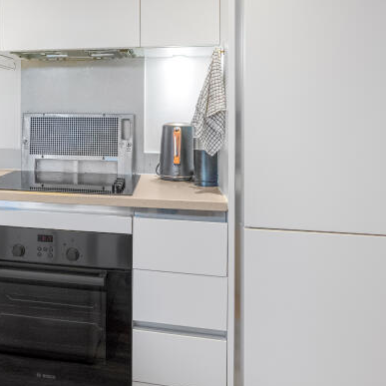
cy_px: 132
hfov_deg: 42.9
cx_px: 53
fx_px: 454
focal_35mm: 36
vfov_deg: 45.4
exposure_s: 1/250
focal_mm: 16
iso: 1600
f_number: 6.7
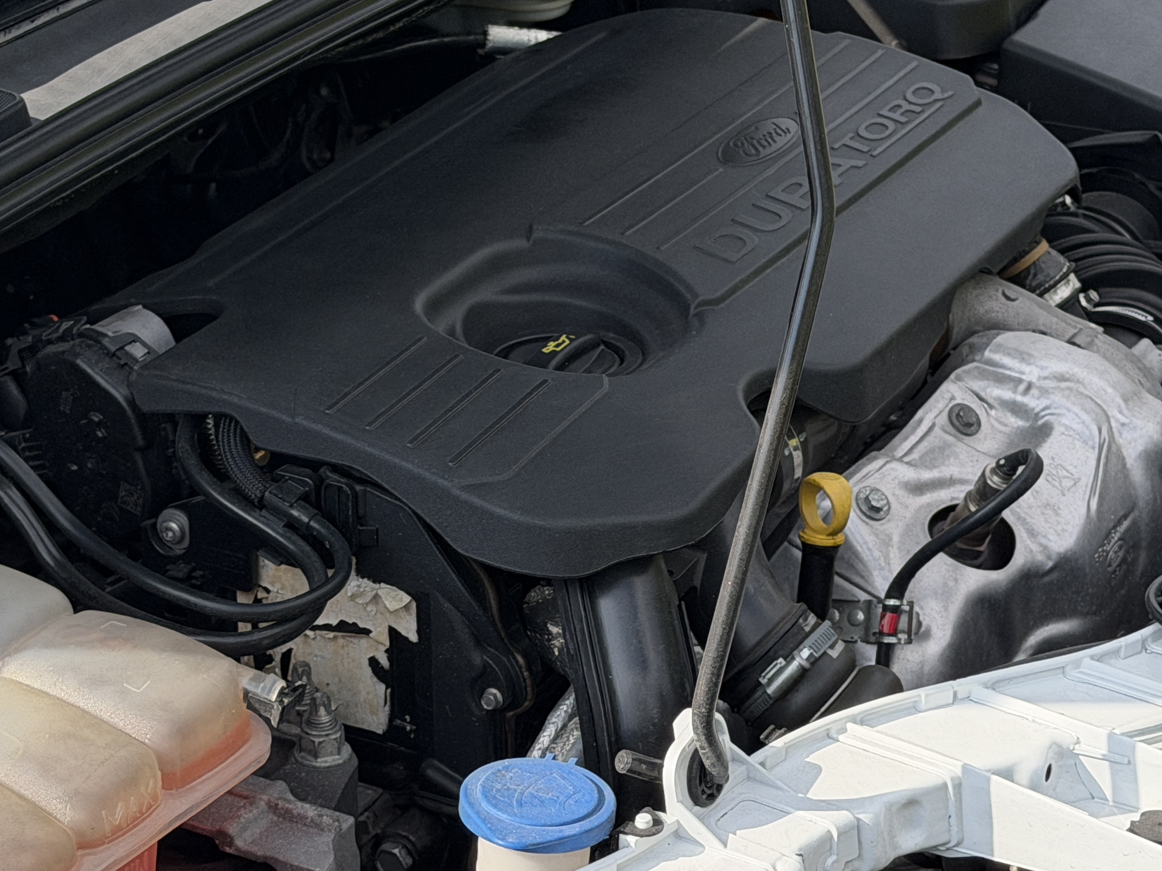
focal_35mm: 101
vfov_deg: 14.6
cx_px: 536
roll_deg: +1.3
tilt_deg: -27.0
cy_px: 511
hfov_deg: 19.4
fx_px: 3390
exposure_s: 1/3226
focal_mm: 6.76
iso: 100
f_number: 1.78
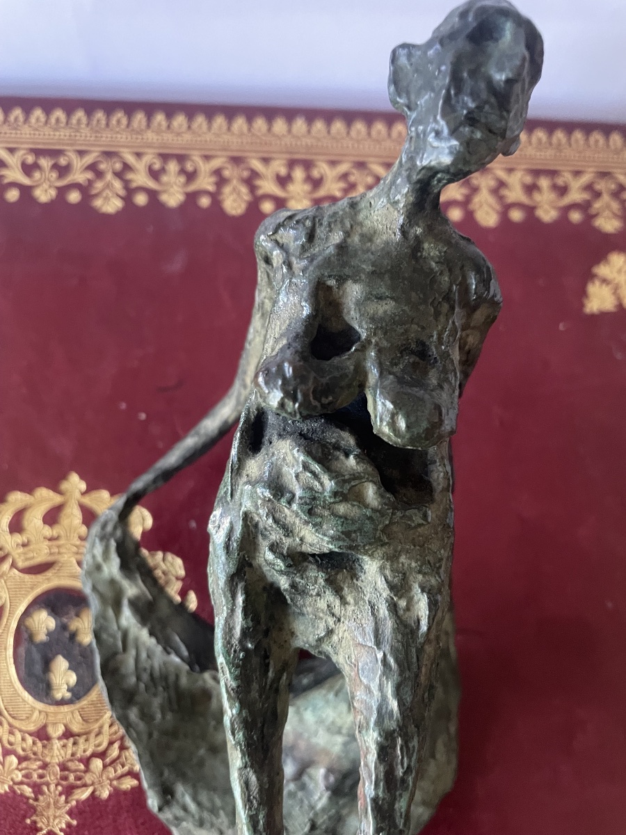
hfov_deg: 53.1
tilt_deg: -82.0
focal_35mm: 26
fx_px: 627
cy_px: 418
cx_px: 313
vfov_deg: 67.3
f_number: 1.6
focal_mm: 4.2
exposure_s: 1/32
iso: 640
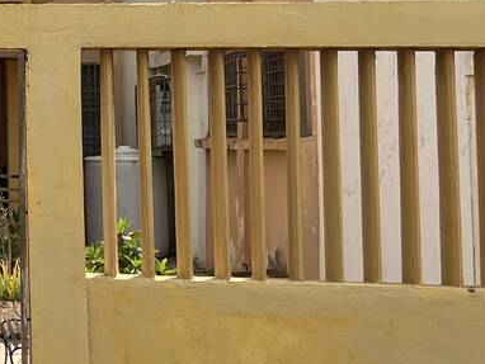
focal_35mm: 98
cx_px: -251
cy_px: 39
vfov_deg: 15.0
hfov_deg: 17.8
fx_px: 1374
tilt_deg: +3.4
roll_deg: -0.5
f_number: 1.5
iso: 50
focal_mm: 5.7
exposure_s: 1/3356
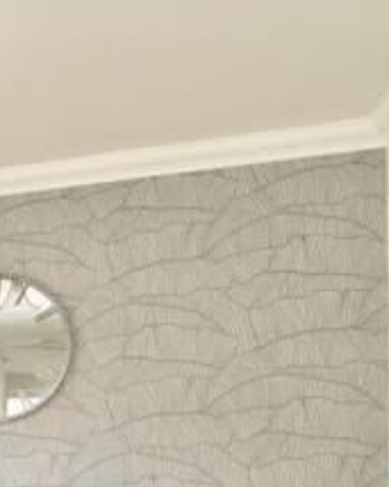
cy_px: 443
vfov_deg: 37.6
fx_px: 662
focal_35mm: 46
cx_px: -205
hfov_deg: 24.7
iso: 200
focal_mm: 11
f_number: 8
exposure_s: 1/10
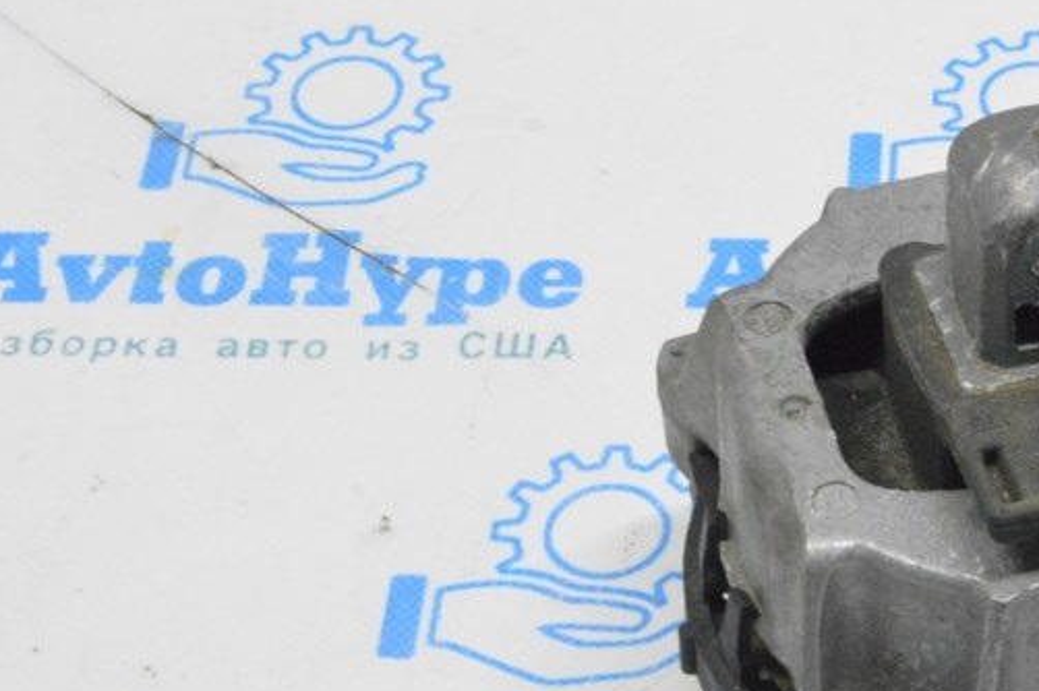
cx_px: 1010
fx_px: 3087
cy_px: 380
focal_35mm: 107
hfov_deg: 18.7
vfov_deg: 12.8
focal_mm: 35
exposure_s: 1/20
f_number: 20
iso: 6400
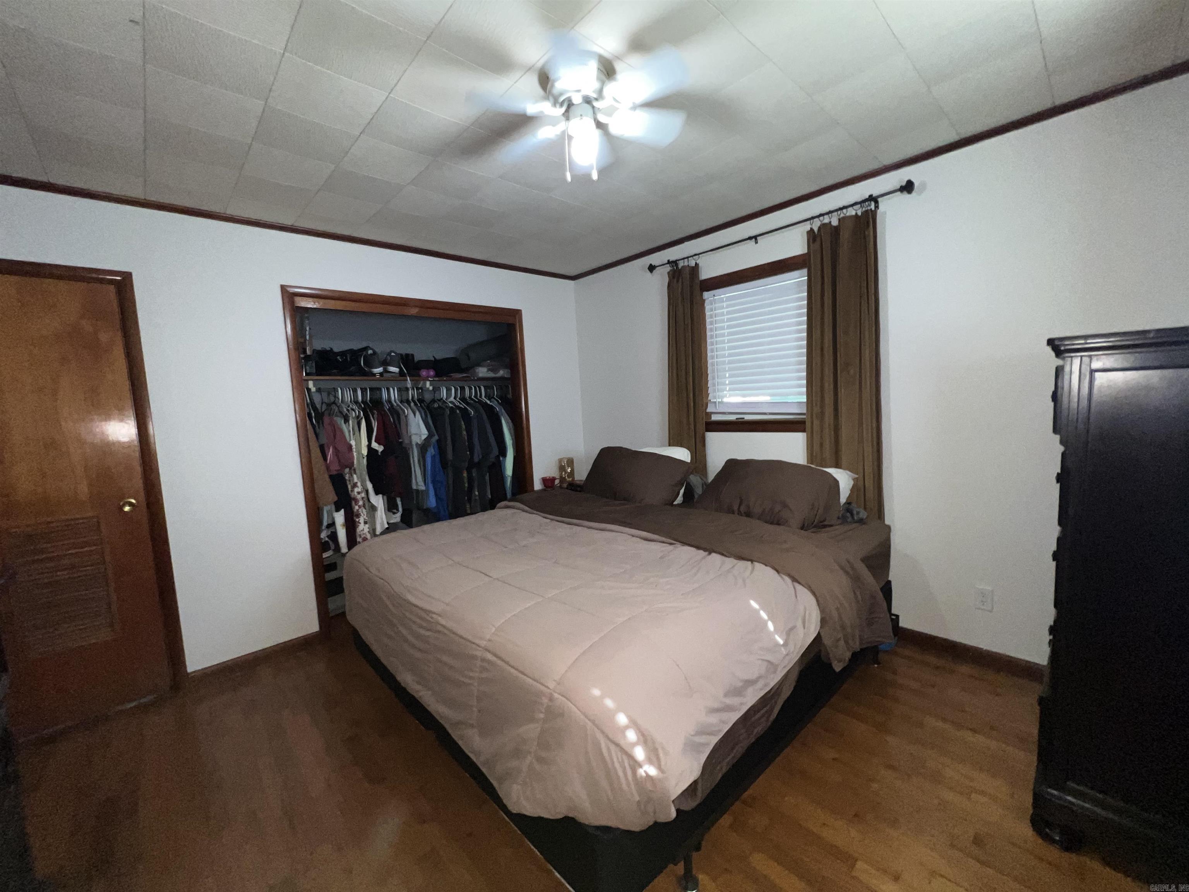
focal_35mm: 13
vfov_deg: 89.9
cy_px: 446
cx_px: 594
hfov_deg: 106.2
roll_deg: +3.0
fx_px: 447
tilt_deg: -5.3
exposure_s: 1/60
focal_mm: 1.57
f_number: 1.8
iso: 160
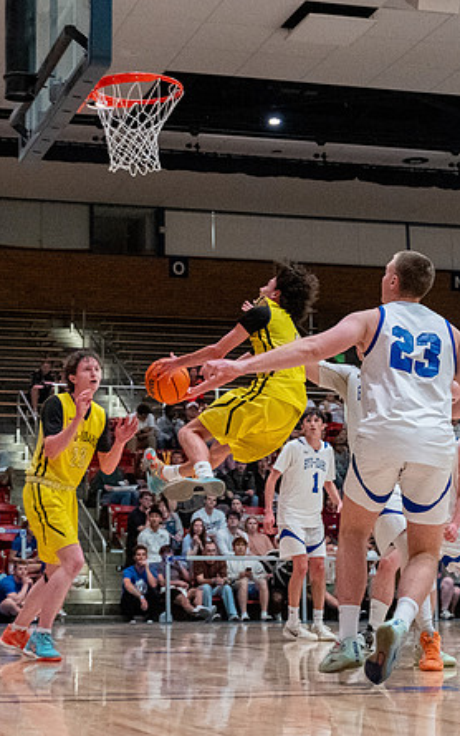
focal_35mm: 83
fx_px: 1665
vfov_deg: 24.9
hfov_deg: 15.7
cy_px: 333
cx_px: 152
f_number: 3.2
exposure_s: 1/500
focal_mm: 34
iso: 6400
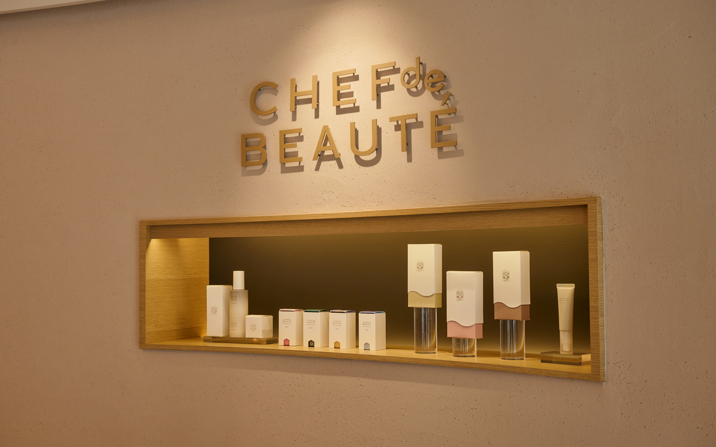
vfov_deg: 26.9
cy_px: 222
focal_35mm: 48
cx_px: 358
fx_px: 936
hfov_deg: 41.8
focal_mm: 47
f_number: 7.1
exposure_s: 1/125
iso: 400
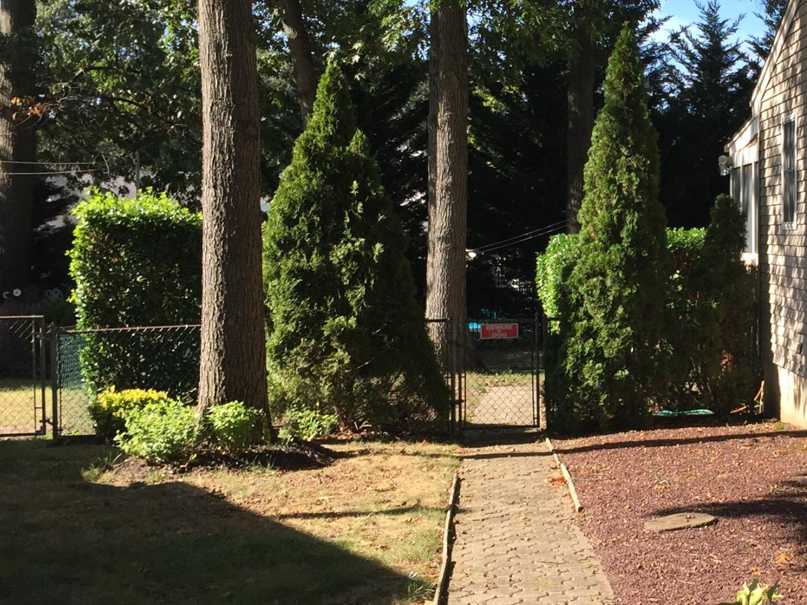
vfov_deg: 23.6
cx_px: 775
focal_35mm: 62
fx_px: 1445
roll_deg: +1.1
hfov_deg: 29.5
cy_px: 278
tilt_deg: -1.6
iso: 32
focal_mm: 4.15
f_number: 2.2
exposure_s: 1/670
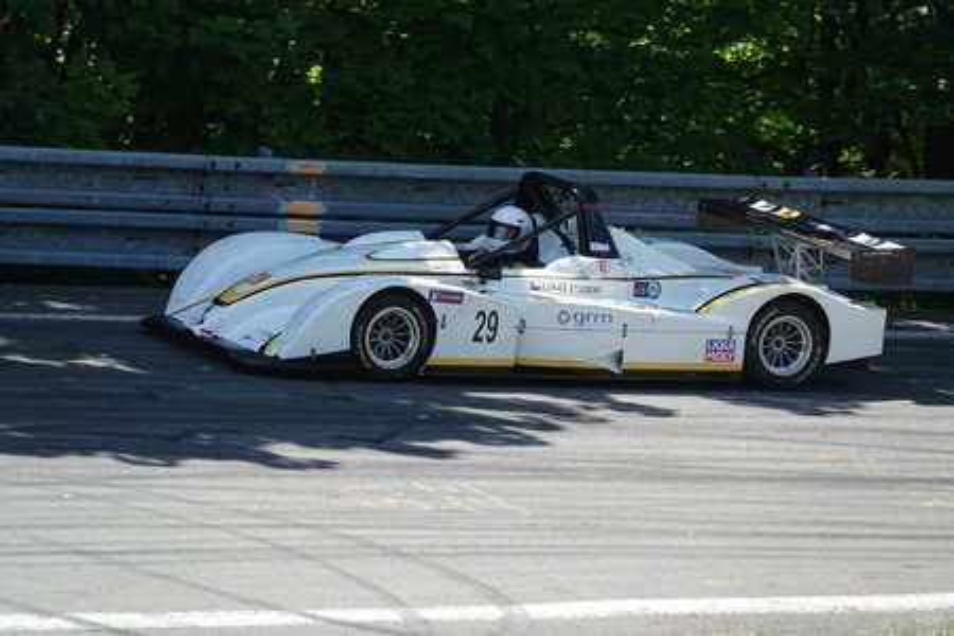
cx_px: 477
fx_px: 8479
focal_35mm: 320
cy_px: 318
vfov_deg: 4.3
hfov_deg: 6.4
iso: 200
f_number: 4
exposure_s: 1/800
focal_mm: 117.29
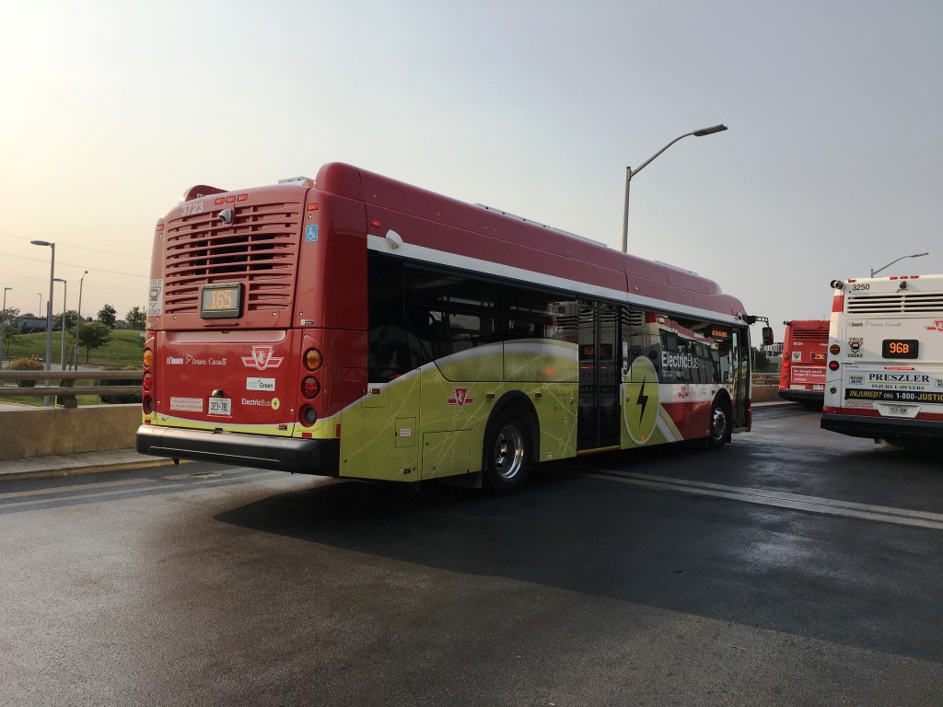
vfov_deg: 48.2
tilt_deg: -1.4
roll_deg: -3.3
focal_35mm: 29
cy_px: 354
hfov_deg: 61.7
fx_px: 790
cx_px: 472
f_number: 2.2
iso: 25
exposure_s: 1/1876
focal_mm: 4.15
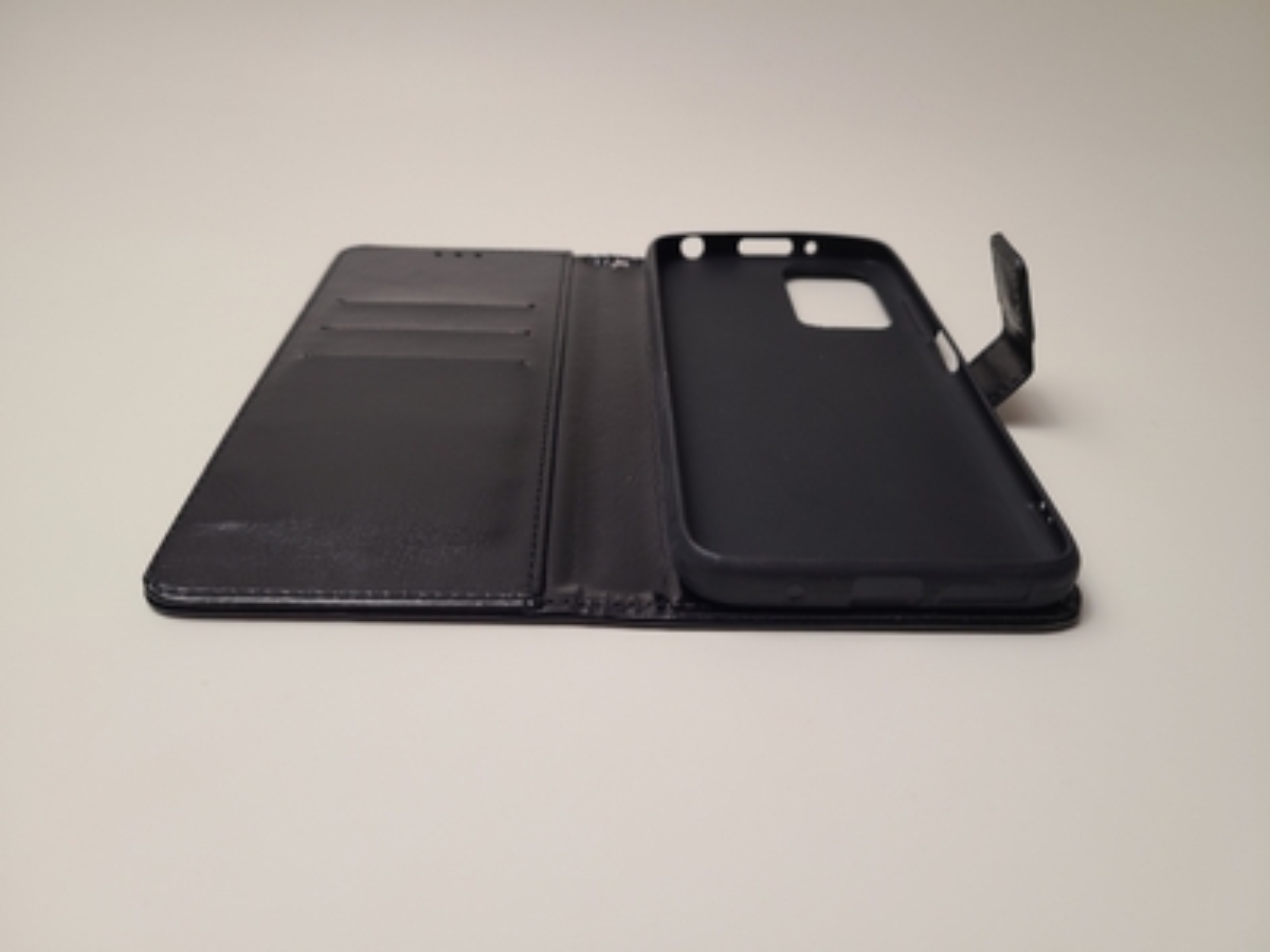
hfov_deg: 67.3
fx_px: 954
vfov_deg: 53.1
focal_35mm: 26
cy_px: 476
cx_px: 635
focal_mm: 5.4
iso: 40
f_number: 1.8
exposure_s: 1/50
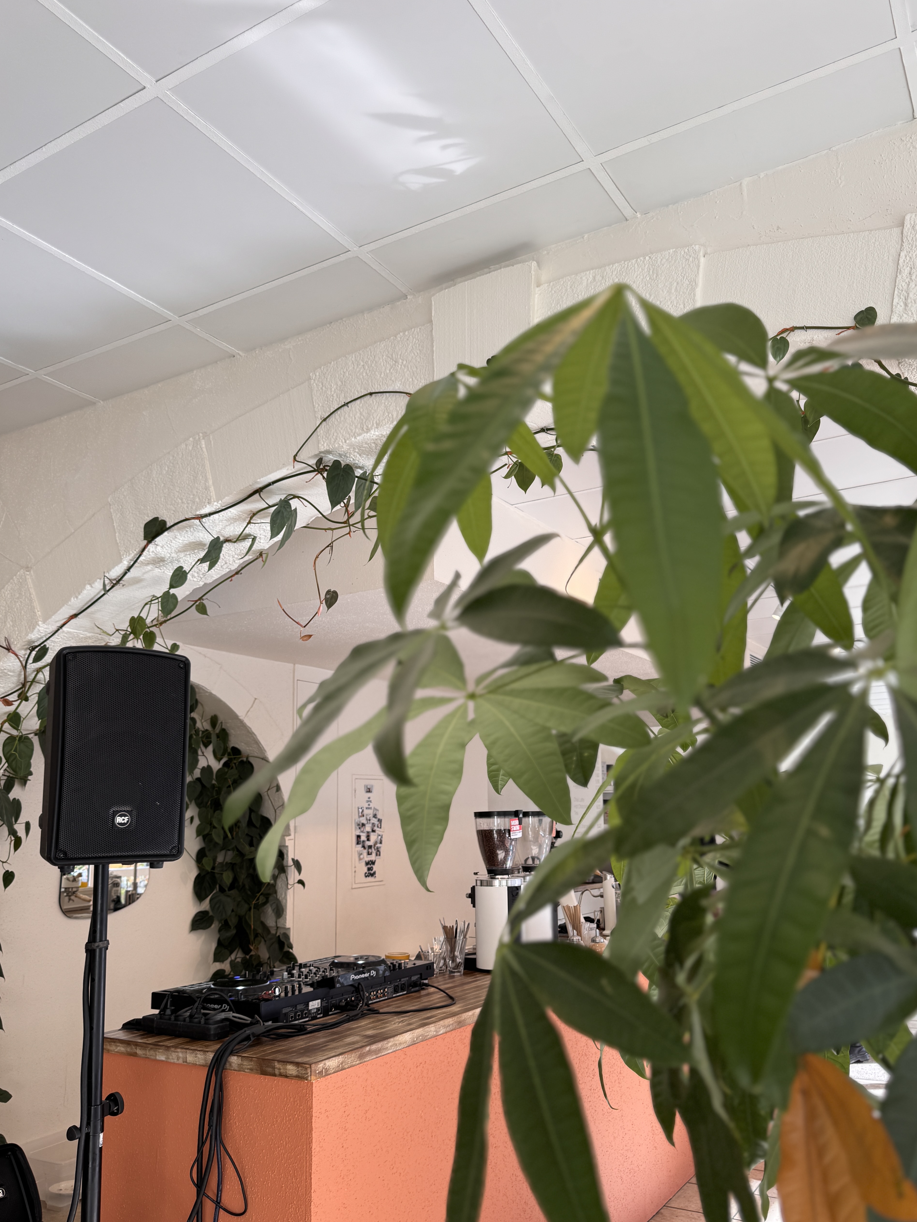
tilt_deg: +8.4
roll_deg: +1.4
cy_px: 677
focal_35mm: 27
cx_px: 498
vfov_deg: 65.1
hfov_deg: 51.3
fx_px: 954
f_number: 1.78
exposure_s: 1/121
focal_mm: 6.76
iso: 64
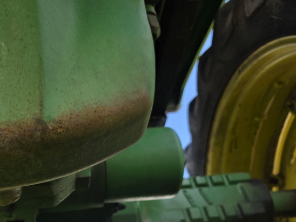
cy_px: 197
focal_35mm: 43
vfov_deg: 32.1
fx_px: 368
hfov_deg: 40.6
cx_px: 32
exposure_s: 1/3220
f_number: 1.7
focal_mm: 6.3
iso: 80
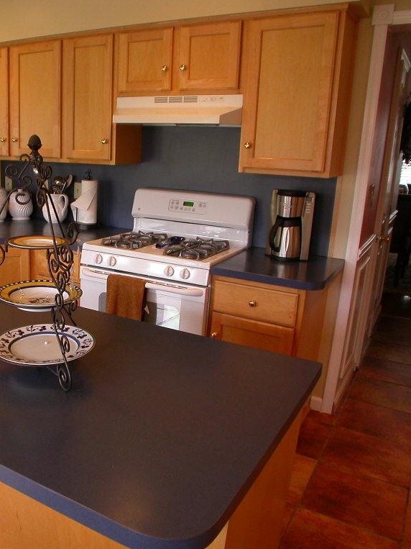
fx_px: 808
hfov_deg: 27.9
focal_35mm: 51
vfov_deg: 37.5
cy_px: 275
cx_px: 80
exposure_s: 1/47
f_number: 2.6
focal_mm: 7.85
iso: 100
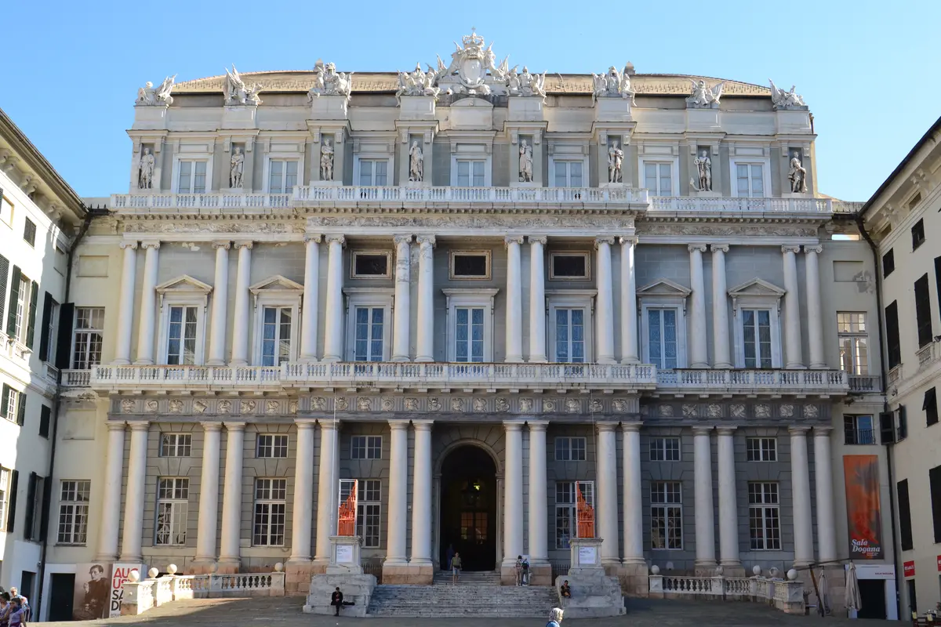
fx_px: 1215
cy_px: 314
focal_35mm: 46
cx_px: 470
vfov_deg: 28.9
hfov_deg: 42.3
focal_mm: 31
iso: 400
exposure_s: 1/320
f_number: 10
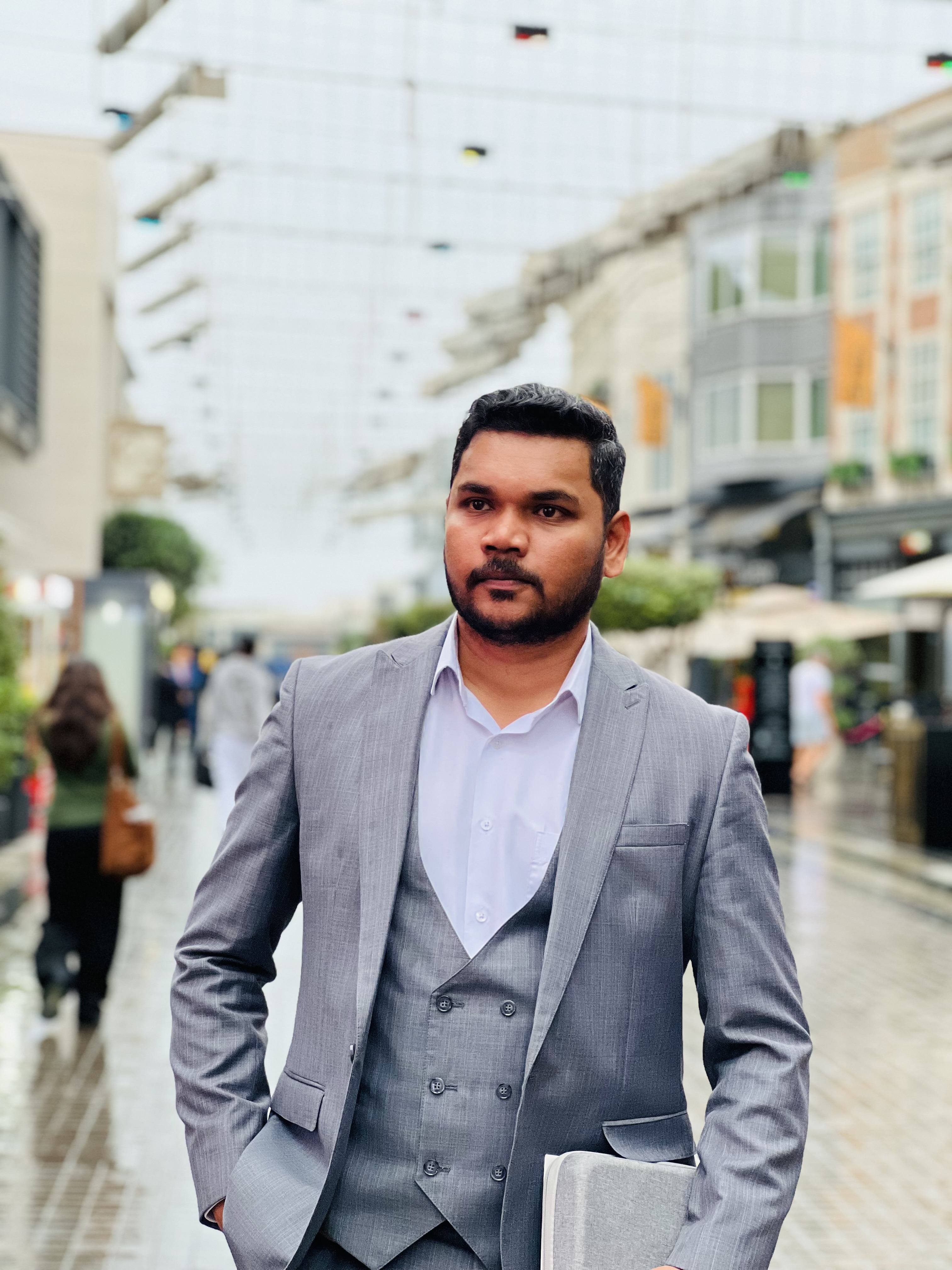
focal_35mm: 77
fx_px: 2824
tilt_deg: +0.6
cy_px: 635
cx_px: 476
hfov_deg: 19.1
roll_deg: -0.6
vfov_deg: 25.3
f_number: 2.8
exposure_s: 1/112
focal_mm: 9
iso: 250
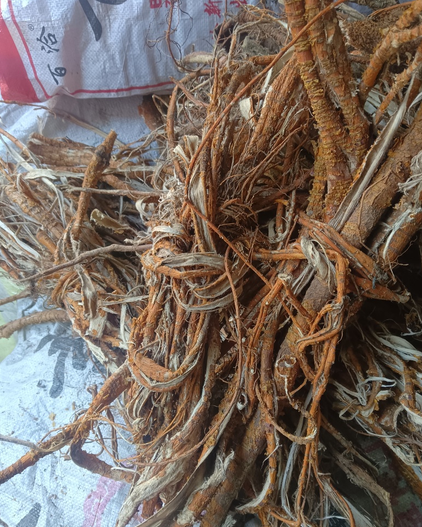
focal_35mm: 28
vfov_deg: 62.2
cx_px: 210
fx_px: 437
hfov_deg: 51.5
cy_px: 271
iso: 756
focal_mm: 4.05
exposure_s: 1/100
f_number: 1.8
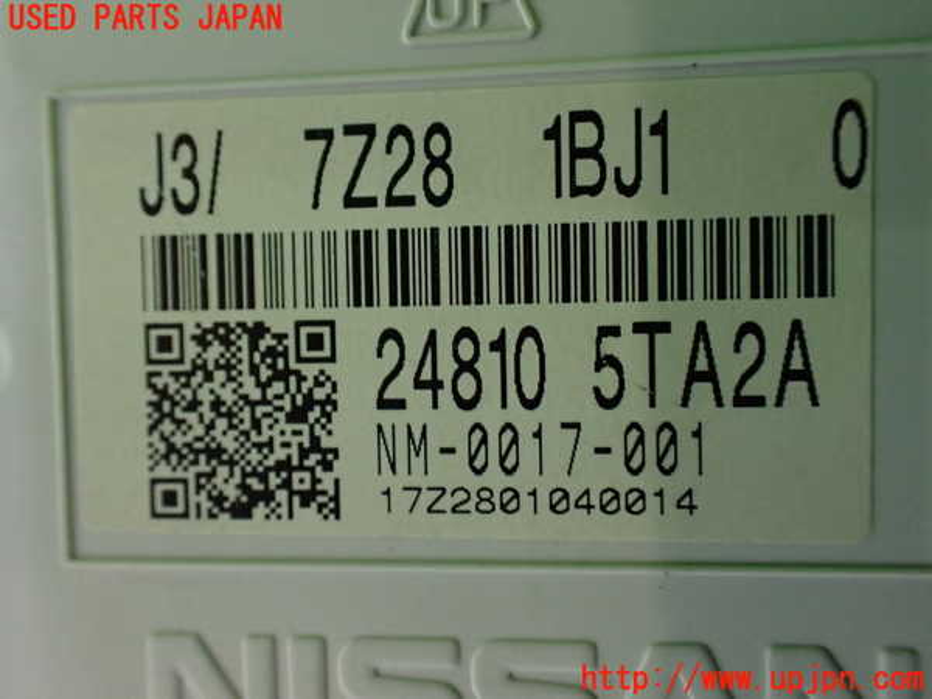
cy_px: 350
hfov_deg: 60.0
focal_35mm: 30
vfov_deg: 46.8
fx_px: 808
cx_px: 466
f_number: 2.3
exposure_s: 1/30
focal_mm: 5.4
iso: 1000
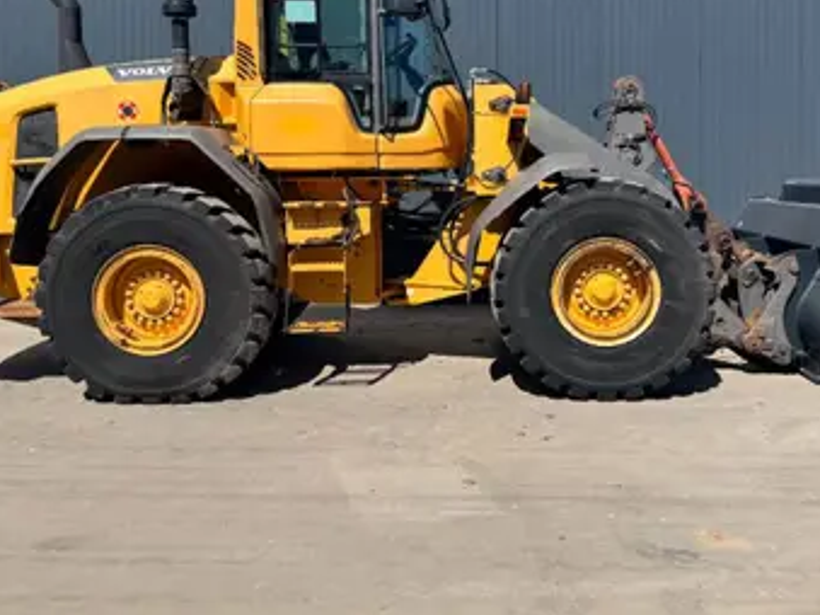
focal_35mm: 34
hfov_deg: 53.8
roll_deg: -0.1
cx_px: 462
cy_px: 201
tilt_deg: -1.9
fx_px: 805
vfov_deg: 41.2
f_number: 1.78
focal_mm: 6.76
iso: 80
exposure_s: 1/4405
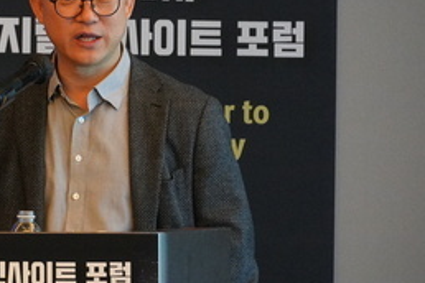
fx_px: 5170
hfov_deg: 4.7
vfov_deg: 3.1
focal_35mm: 438
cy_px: 87
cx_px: 7
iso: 5000
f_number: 6.3
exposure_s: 1/125
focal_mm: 120
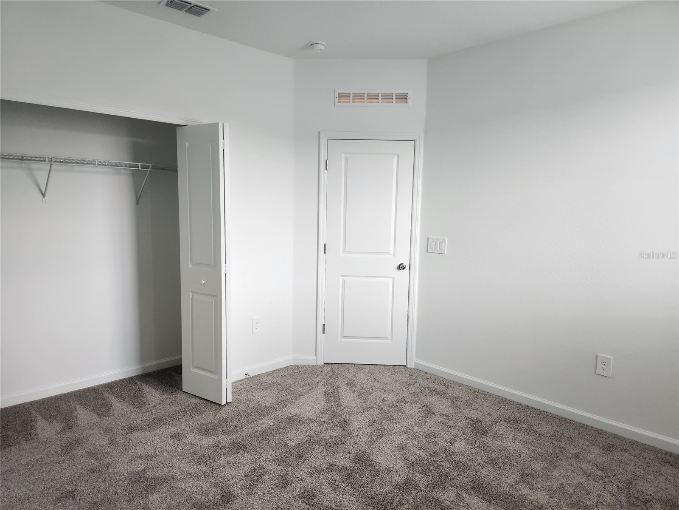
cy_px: 255
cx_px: 340
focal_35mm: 23
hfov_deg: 73.9
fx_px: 451
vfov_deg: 58.9
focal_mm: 5.4
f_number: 1.8
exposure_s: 1/180
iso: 160
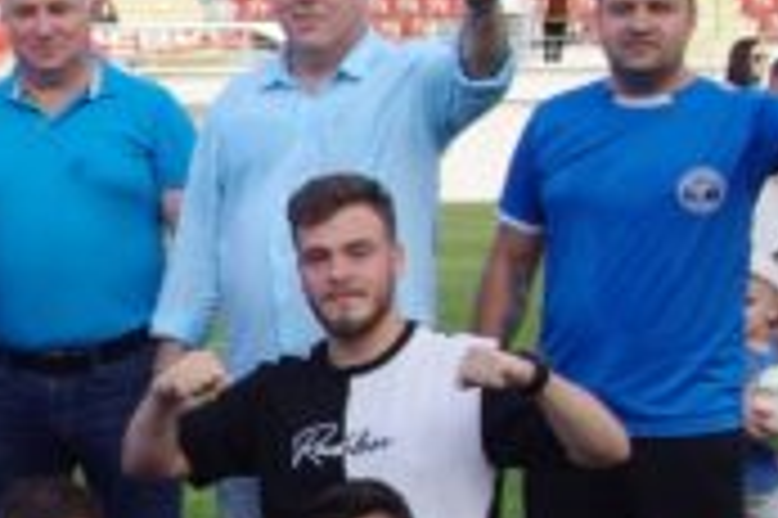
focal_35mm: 186
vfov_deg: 7.4
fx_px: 4016
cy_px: 360
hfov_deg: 10.2
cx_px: -814
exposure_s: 1/400
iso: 400
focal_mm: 28
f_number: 5
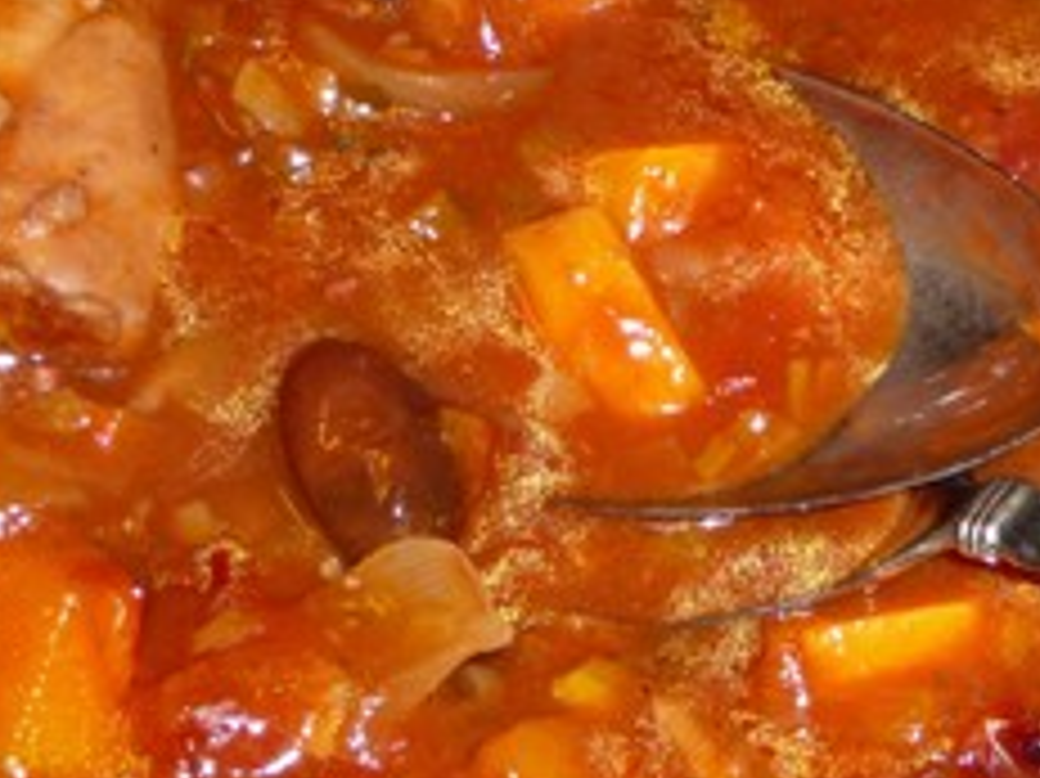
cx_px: 1130
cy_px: 22
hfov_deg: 17.2
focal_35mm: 111
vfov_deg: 13.2
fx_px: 3333
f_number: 3.9
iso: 100
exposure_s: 1/30
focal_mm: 6.7
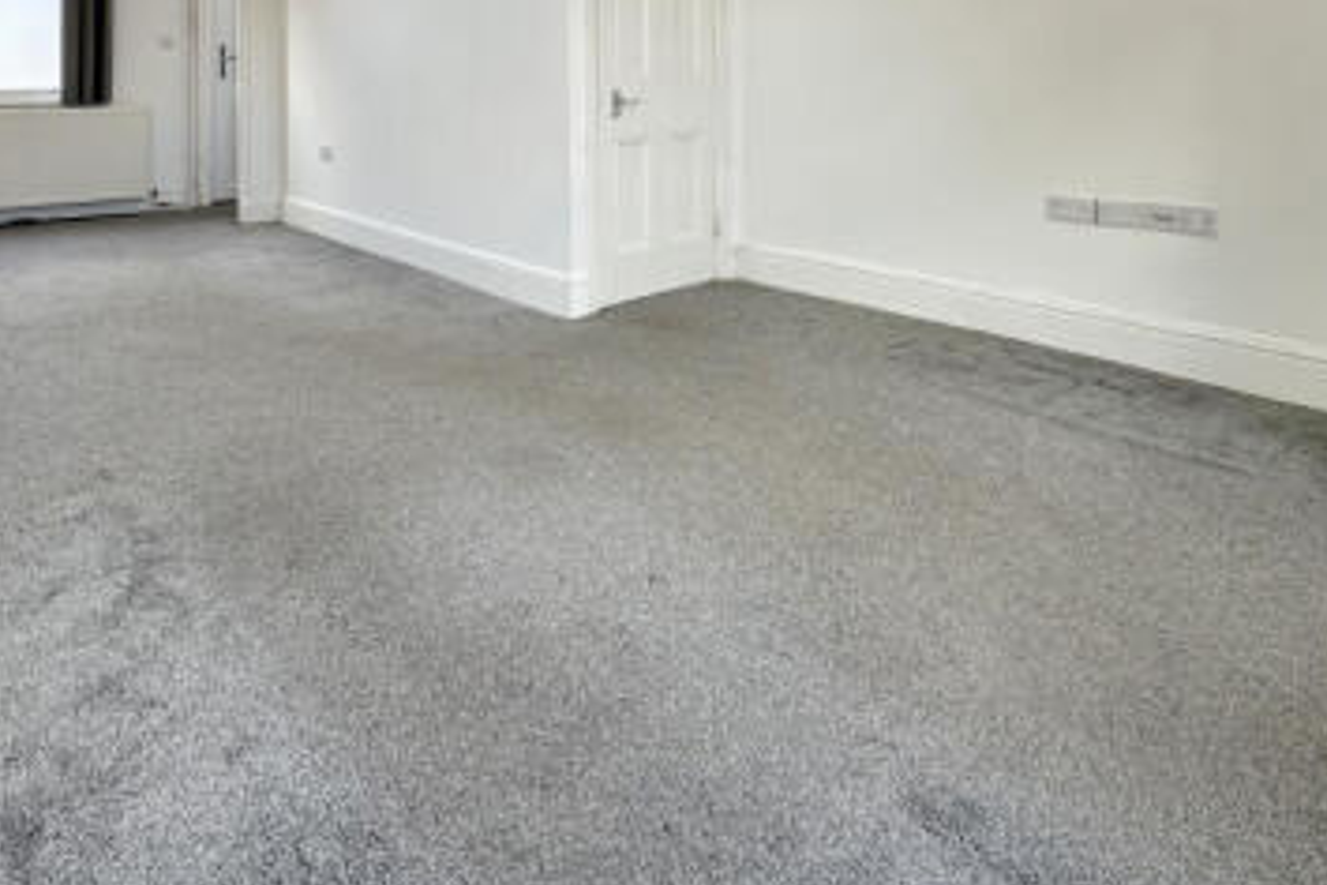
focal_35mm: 24
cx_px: 542
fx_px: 885
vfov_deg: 49.5
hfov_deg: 73.1
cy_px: 156
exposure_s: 1/99
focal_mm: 2.22
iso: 64
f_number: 2.2
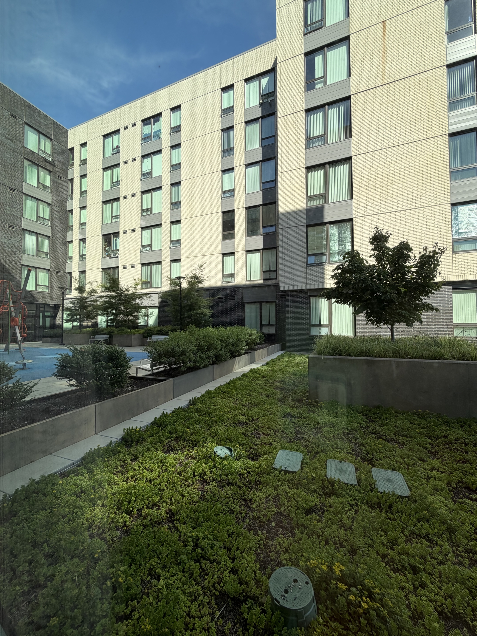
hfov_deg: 85.7
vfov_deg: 102.1
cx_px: 238
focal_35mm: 14
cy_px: 318
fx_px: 257
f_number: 2.2
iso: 40
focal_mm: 2.22
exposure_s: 1/770
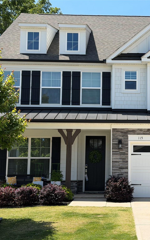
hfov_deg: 18.9
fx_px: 445
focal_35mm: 68
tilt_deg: +7.4
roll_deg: +0.5
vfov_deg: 30.2
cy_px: 120
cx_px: 130
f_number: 1.78
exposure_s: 1/3378
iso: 64
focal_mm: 6.76
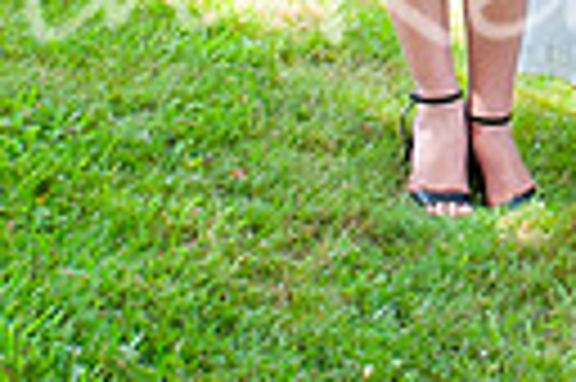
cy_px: -549
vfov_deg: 6.2
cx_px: 861
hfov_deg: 9.5
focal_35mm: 210
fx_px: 3356
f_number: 13
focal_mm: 34
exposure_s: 1/125
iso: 640
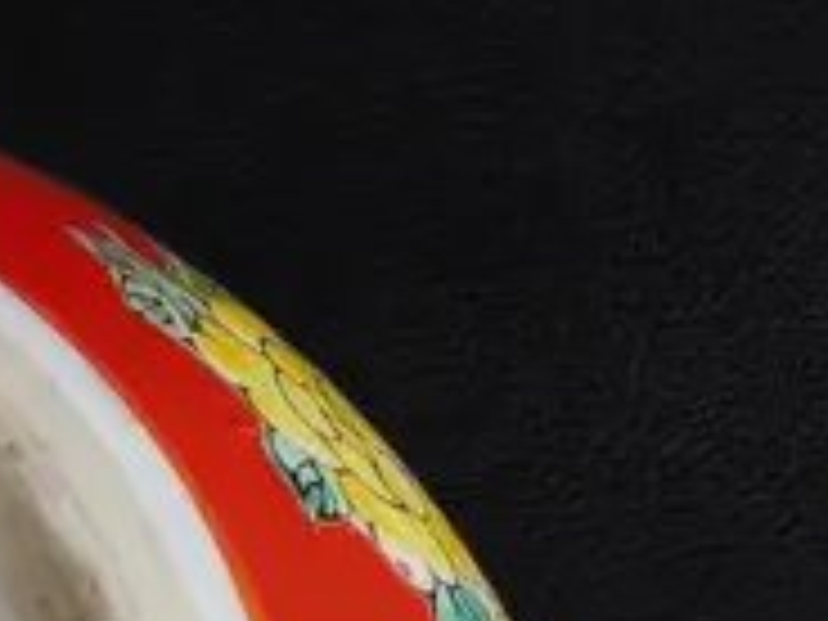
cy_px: 1188
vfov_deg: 9.3
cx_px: 374
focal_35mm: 150
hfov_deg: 13.2
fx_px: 3588
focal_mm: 2.87
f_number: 2
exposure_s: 1/100
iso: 80
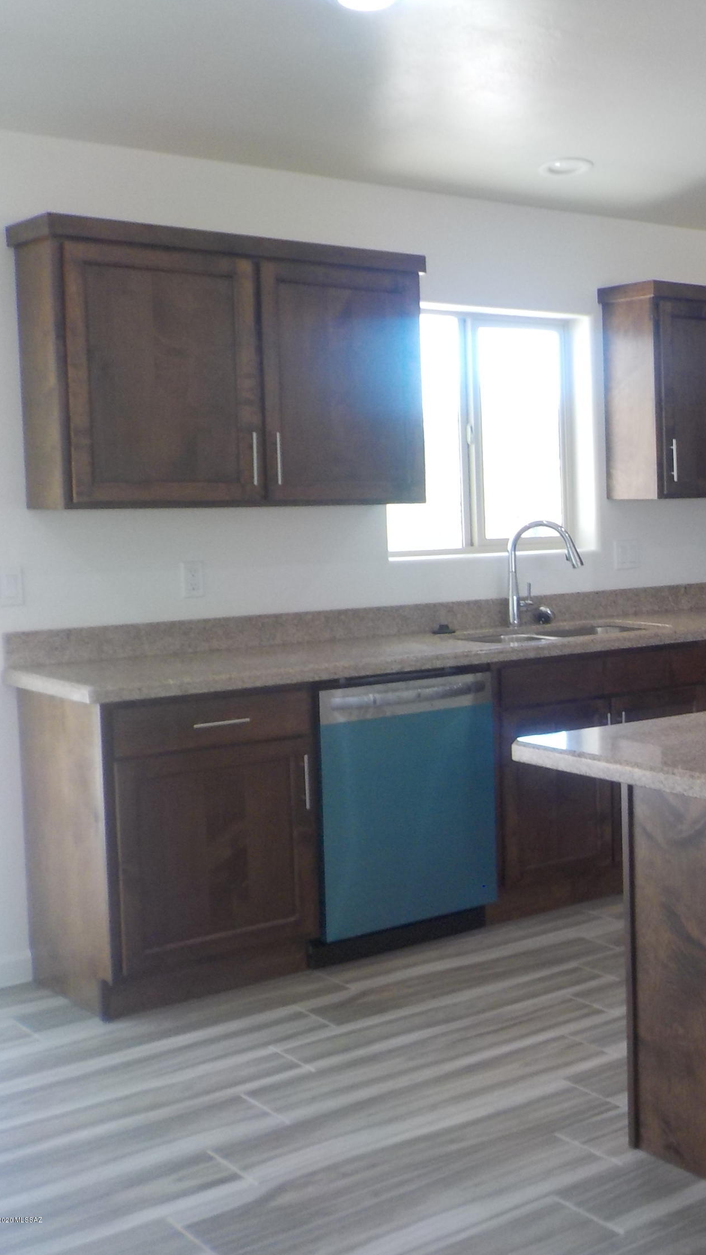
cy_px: 626
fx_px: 1464
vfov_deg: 46.4
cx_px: 833
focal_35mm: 44
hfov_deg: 24.7
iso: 160
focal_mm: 4.1
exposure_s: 1/30
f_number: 3.3
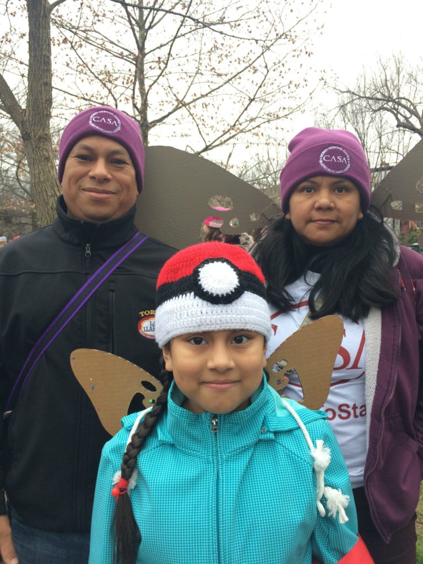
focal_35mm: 29
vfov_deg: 61.7
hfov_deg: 48.2
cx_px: 212
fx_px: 472
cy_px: 282
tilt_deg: -5.9
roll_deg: +0.9
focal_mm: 4.15
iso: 50
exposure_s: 1/120
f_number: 2.2
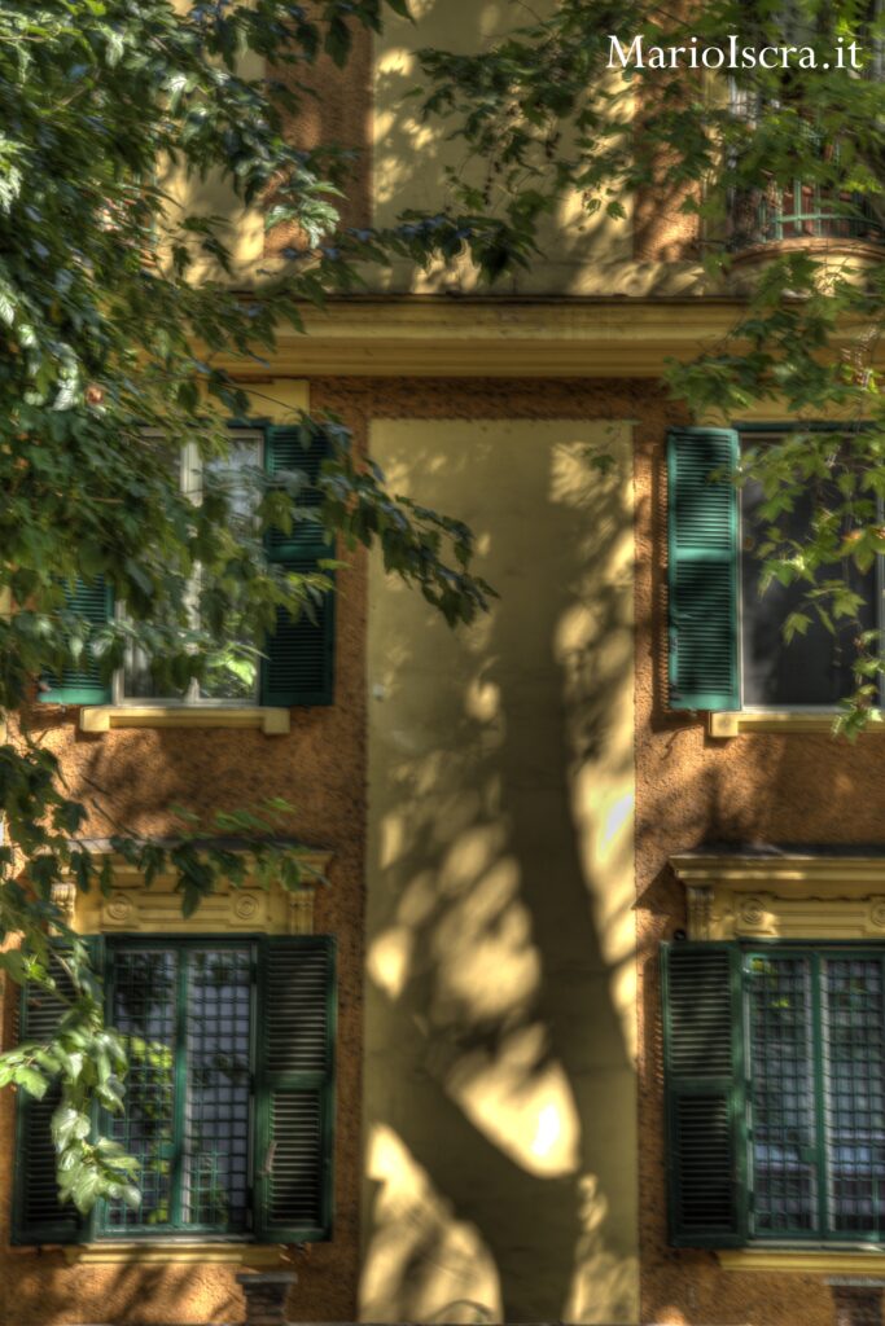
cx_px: 442
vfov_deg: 19.5
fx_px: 3870
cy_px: 663
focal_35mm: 105
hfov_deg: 13.0
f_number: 8
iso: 160
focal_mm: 105
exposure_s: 1/30
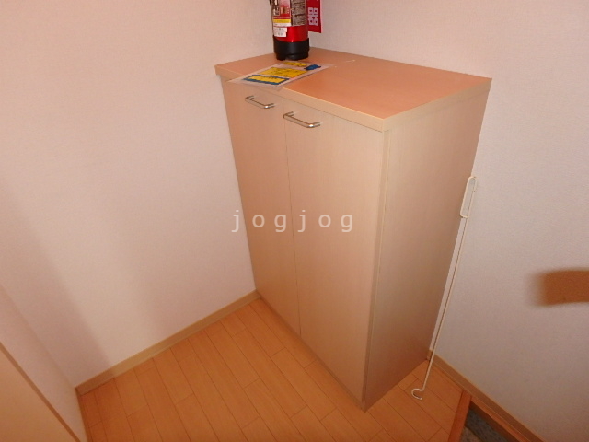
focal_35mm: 21
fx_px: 357
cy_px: 221
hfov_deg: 79.0
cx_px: 294
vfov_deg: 63.4
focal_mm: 3.7
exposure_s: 1/30
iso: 400
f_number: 3.5
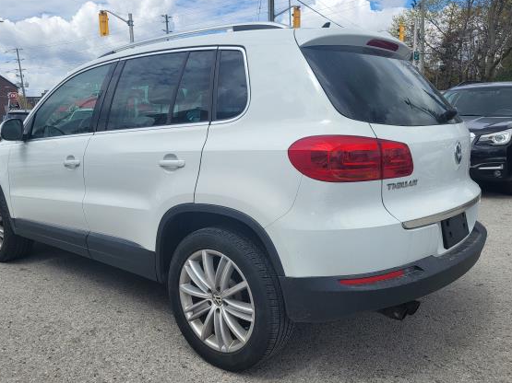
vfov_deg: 46.8
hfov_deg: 59.9
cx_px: 237
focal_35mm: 30
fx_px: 444
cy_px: 192
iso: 40
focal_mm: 5.4
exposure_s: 1/2782
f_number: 1.8
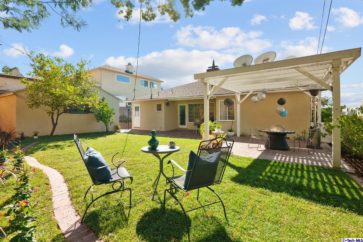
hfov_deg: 96.7
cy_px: 121
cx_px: 182
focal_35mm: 16
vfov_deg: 73.8
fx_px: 161
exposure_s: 1/400
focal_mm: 16
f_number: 6.3
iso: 400
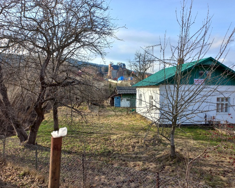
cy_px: 95
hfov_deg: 64.0
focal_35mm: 27
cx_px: 126
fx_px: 188
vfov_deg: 53.2
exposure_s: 1/275
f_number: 1.8
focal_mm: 4.6
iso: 25
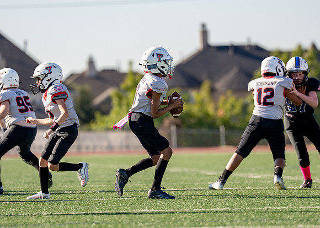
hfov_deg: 6.0
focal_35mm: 337
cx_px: 156
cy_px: 103
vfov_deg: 4.3
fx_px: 3064
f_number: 2.8
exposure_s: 1/2000
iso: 160
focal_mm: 200
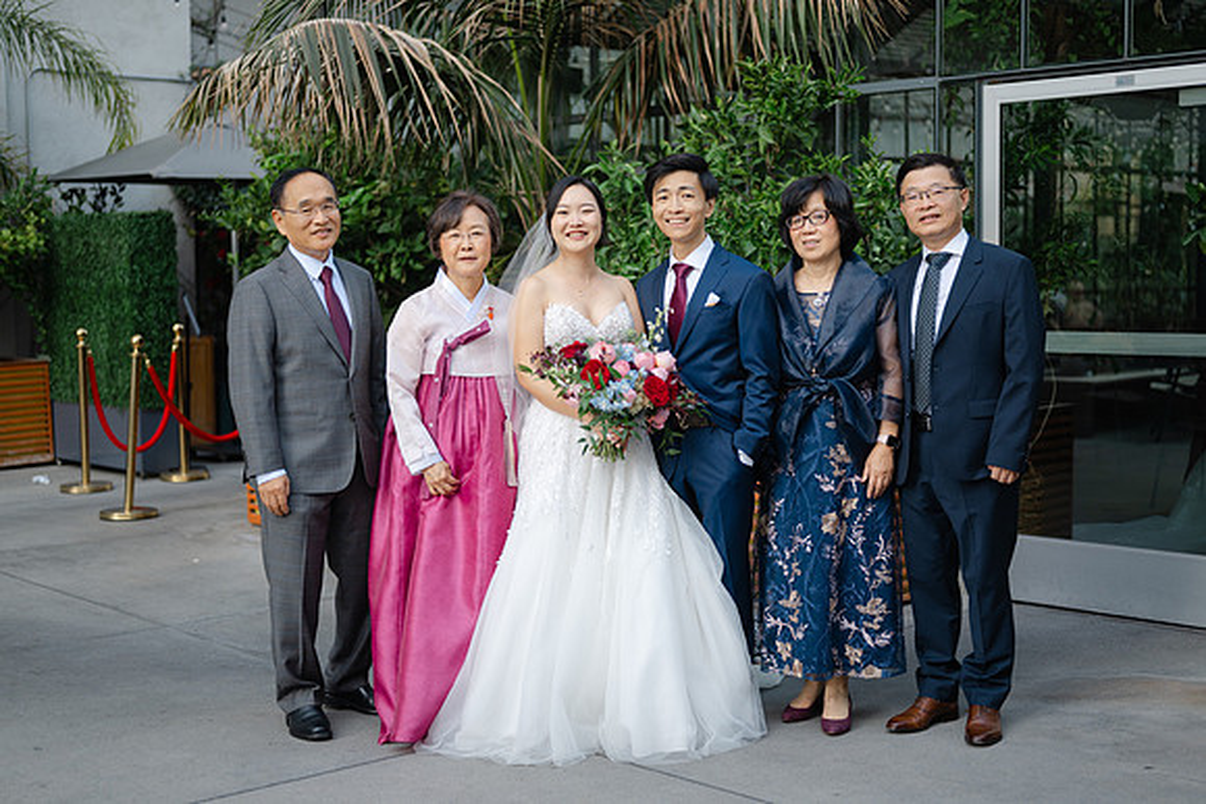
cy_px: 402
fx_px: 1675
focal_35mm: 50
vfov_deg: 27.0
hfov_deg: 39.6
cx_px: 603
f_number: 1.8
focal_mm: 50
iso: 80
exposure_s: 1/400
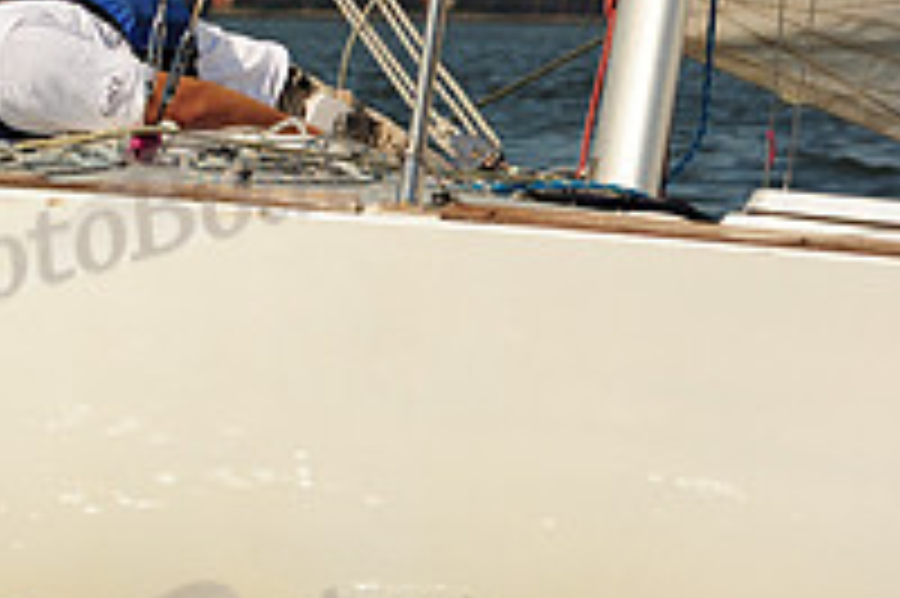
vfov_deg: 6.3
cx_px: -387
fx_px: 5445
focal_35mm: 218
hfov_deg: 9.2
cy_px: 49
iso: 320
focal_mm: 75
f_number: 6.3
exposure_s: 1/1250
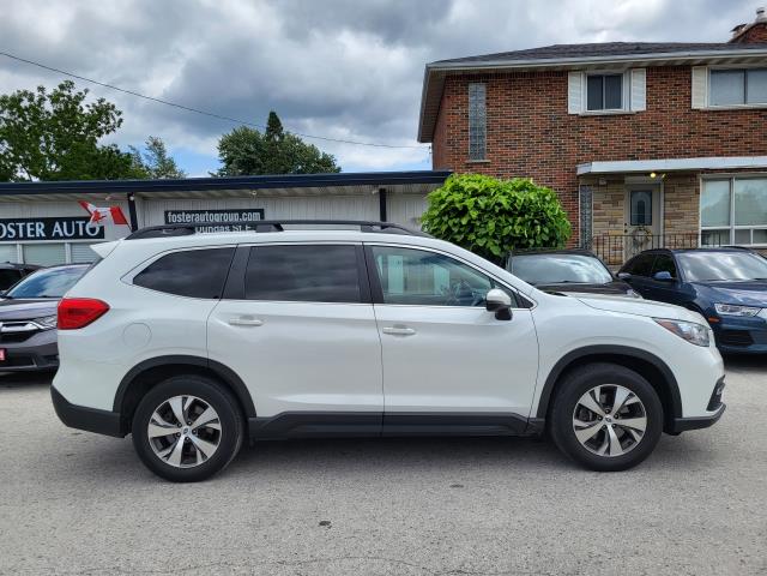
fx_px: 576
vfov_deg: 53.1
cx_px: 384
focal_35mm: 26
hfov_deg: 67.3
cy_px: 288
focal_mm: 5.4
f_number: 1.8
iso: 40
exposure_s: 1/2333
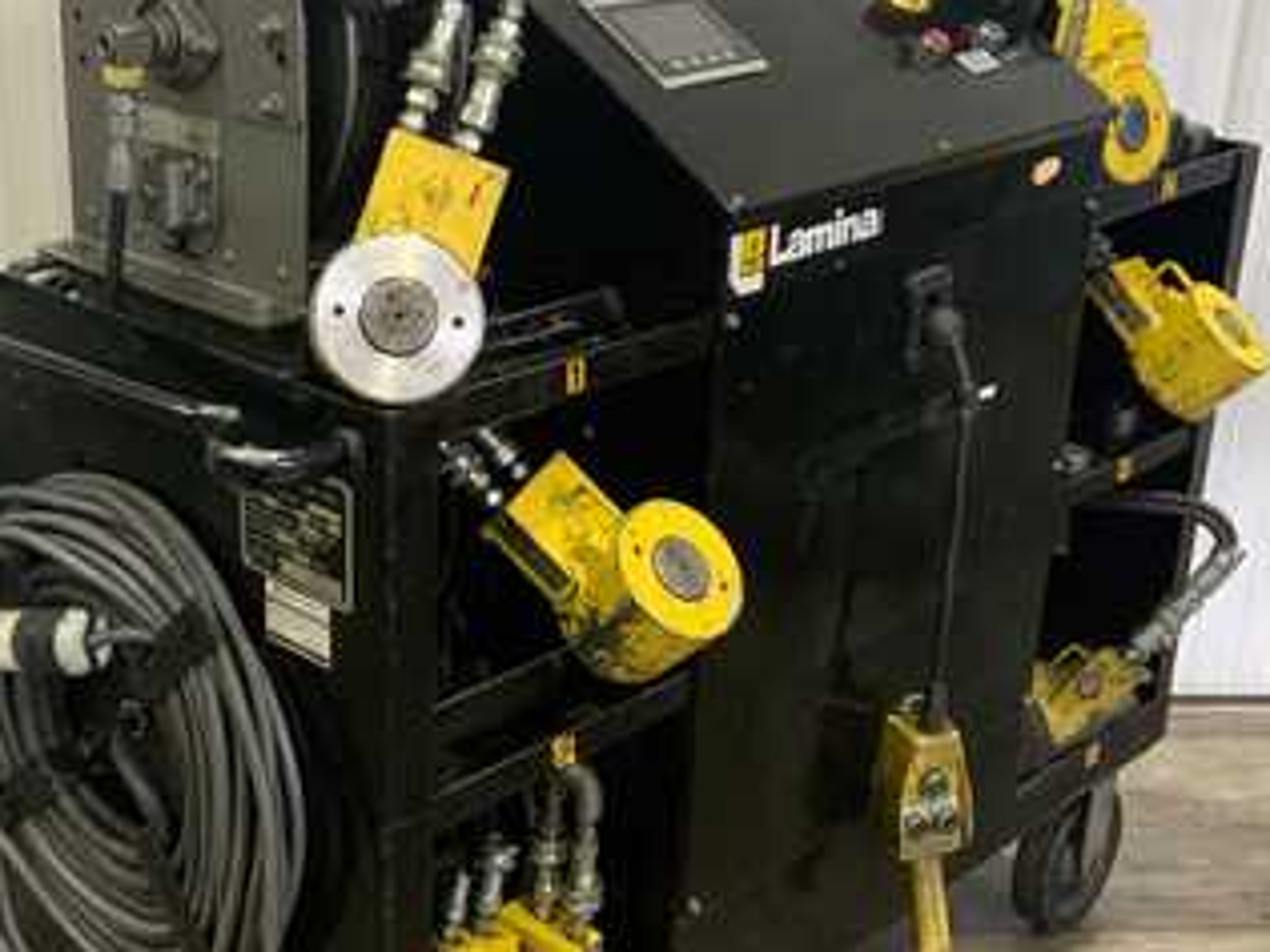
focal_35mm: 55
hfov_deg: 34.8
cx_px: 518
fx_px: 2018
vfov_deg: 26.6
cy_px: 510
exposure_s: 1/60
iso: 125
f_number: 1.8
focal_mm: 3
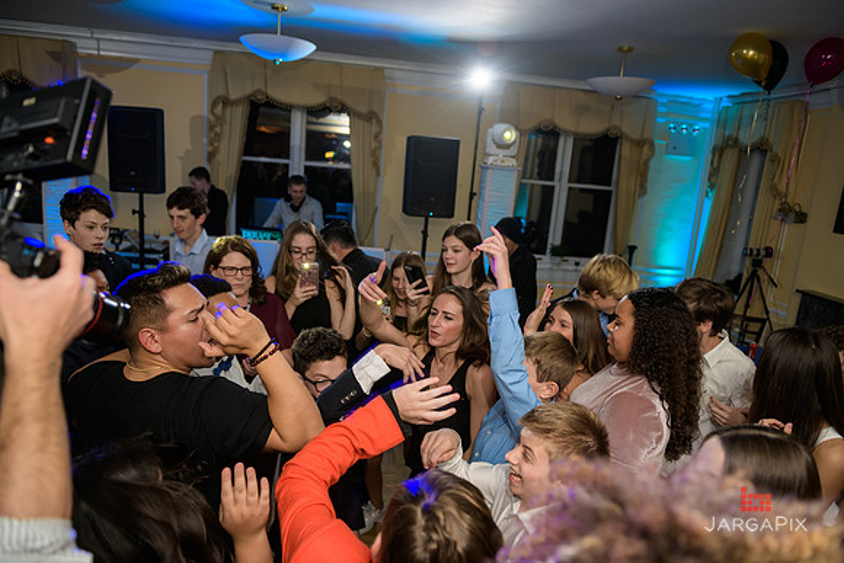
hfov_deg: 73.7
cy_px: 282
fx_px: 563
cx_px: 422
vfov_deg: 53.2
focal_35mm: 24
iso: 400
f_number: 3.2
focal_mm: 24
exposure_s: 1/125
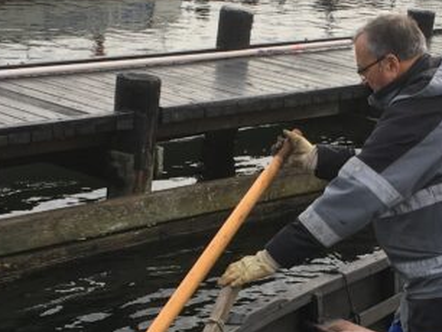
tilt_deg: -17.4
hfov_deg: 20.2
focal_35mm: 97
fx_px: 1240
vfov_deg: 15.2
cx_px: 285
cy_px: 257
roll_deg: -5.4
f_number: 2.2
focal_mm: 4.15
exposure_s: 1/452
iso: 25
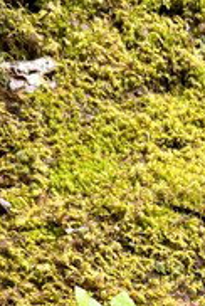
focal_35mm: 89
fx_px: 757
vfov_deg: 21.3
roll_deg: -1.4
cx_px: 308
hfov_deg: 14.4
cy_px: 365
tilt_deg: -17.9
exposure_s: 1/122
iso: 64
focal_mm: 5.96
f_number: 1.6
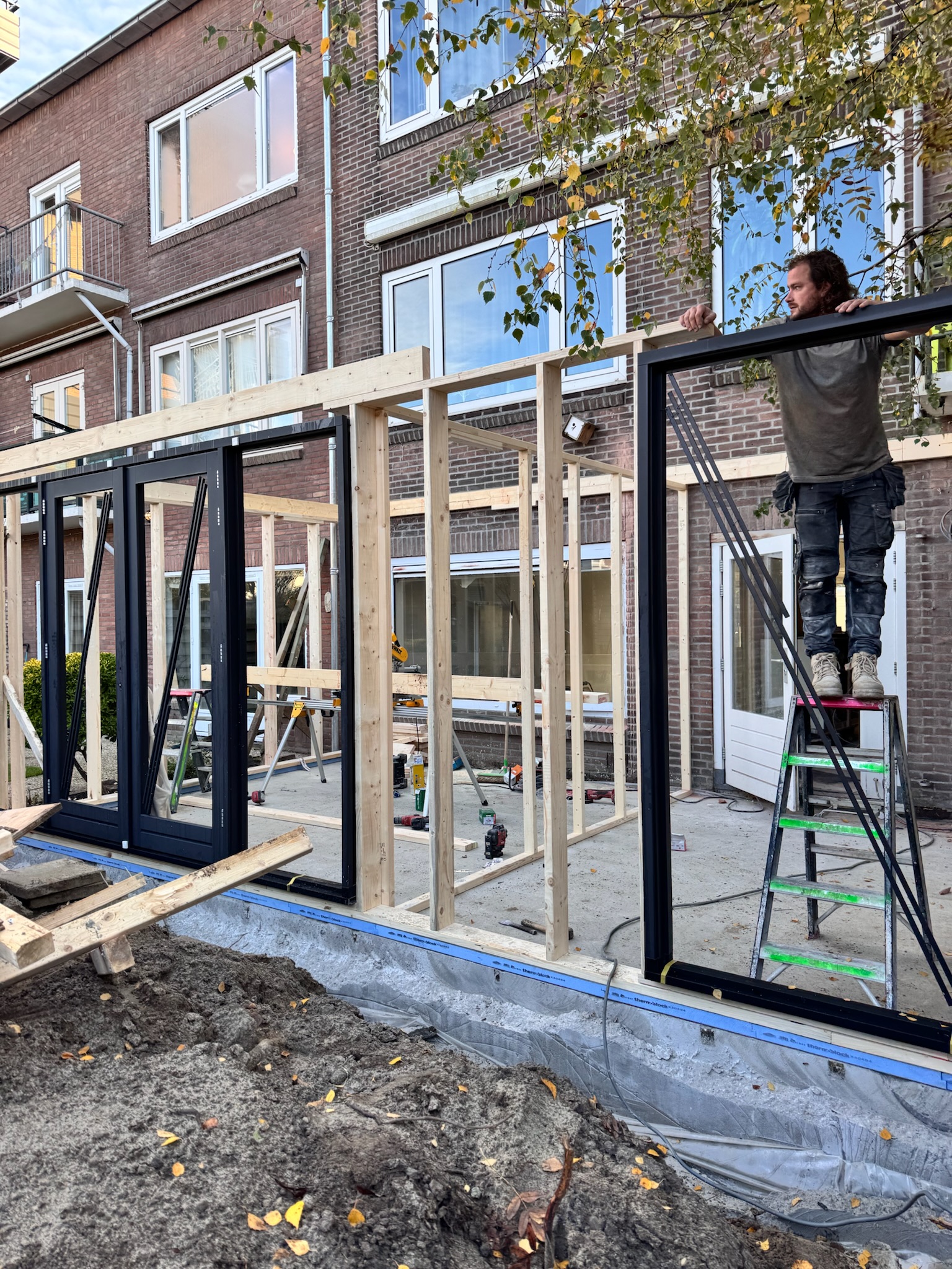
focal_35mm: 24
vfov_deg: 71.6
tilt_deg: -1.5
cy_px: 634
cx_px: 476
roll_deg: +0.4
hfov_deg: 56.8
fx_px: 880
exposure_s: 1/364
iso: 80
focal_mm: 6.76
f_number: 1.78
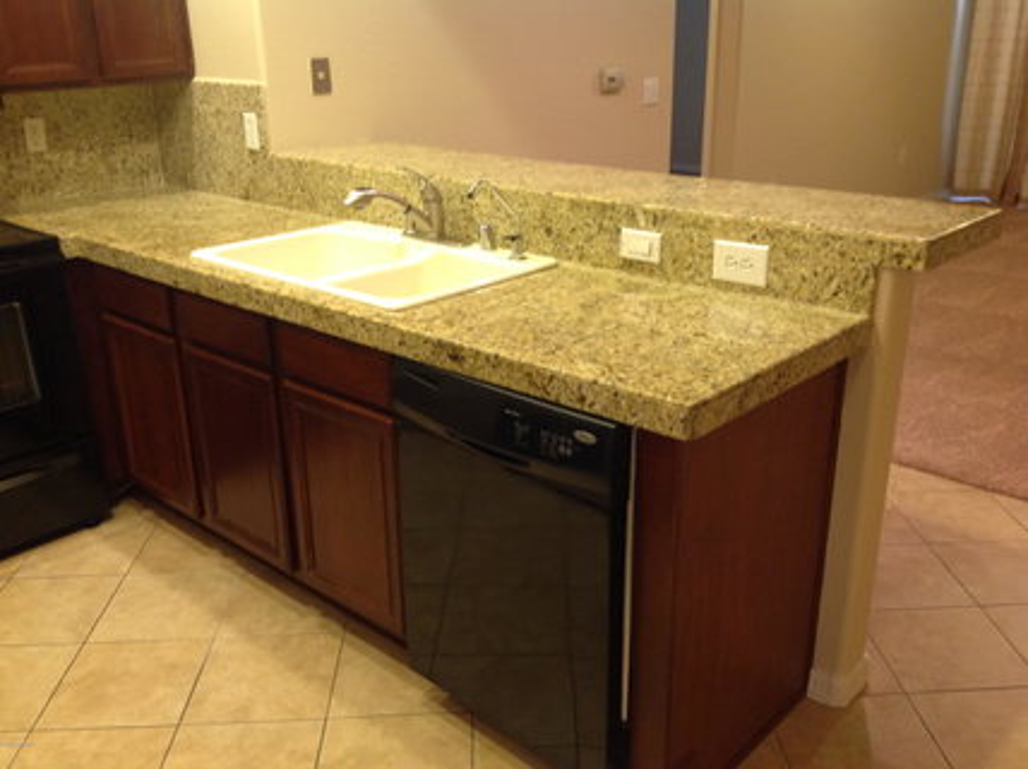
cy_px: 384
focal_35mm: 35
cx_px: 514
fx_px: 1038
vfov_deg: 40.6
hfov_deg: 52.7
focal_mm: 4.28
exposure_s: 1/15
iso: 200
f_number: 2.4
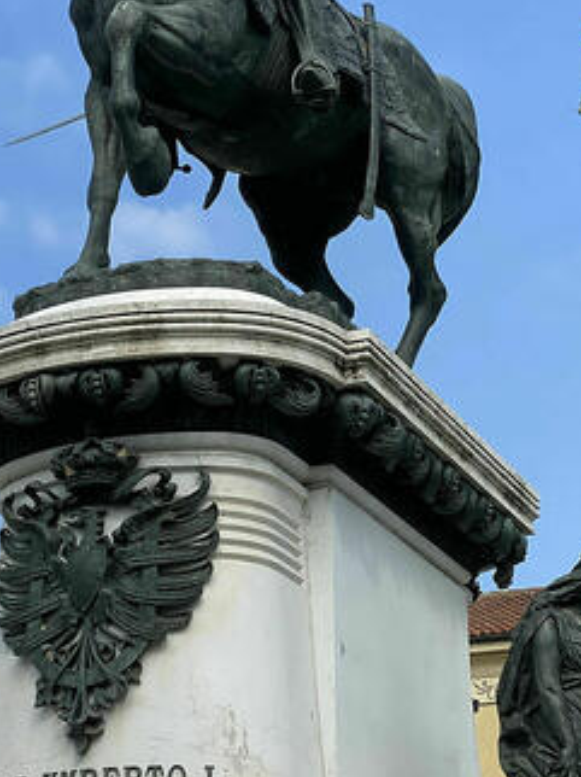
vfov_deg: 20.2
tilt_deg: +23.2
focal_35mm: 97
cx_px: 195
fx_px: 2174
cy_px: 331
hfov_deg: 15.2
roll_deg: -0.4
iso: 20
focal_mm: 6
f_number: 2
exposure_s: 1/1295
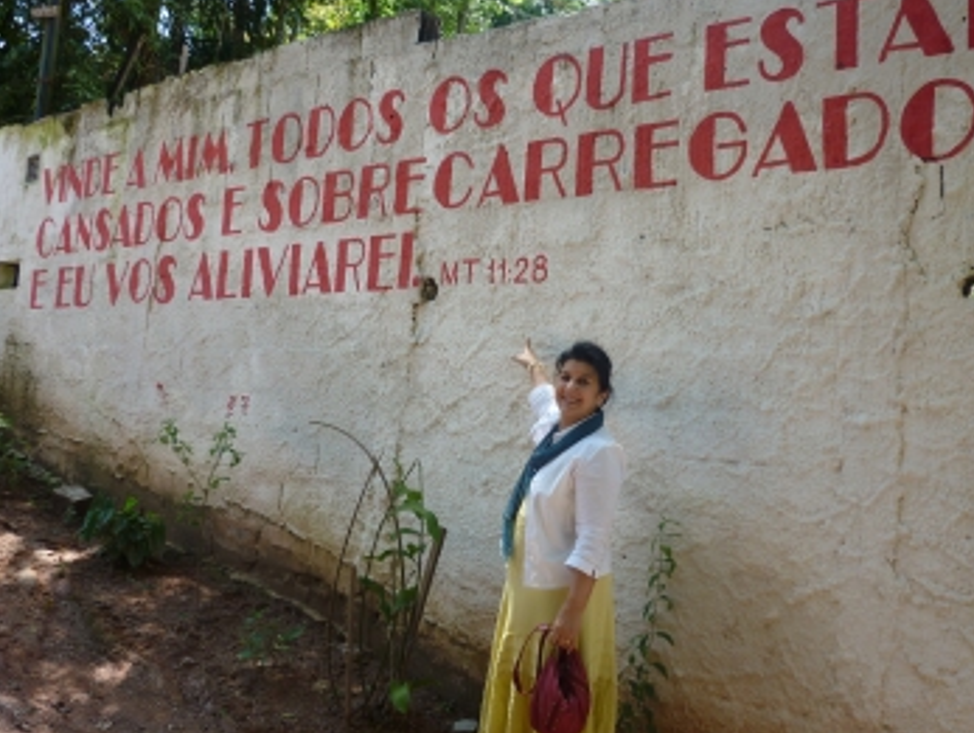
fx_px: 1070
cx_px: 536
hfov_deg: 48.9
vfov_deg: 37.8
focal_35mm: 38
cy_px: 354
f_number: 2.8
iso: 80
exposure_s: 1/200
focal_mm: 5.5
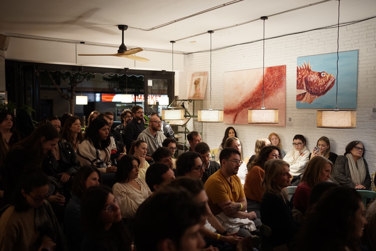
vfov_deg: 37.9
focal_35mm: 35
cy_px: 126
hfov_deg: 54.4
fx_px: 366
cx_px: 188
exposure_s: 1/60
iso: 500
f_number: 1.8
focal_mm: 35
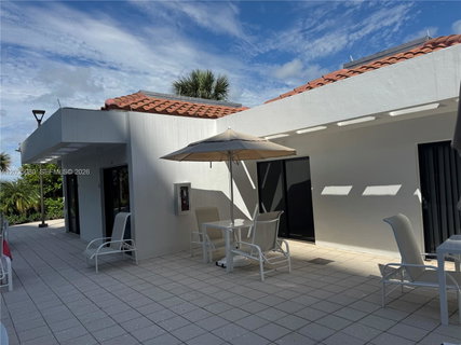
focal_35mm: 24
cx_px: 230
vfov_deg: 56.8
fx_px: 320
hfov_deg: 71.6
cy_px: 172
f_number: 1.78
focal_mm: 6.76
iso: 80
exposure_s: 1/7937
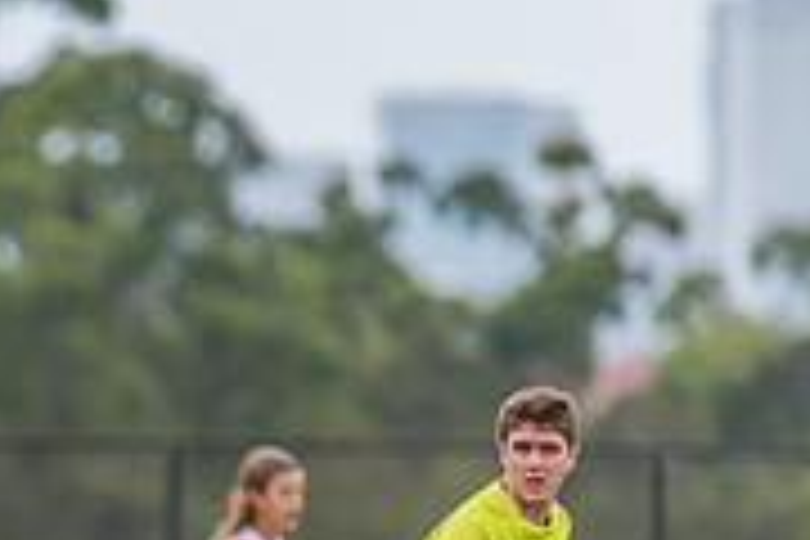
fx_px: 40317
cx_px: -400
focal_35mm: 1792
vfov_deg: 0.8
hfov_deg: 1.2
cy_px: 718
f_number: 6.3
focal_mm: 550
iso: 1000
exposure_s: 1/1600
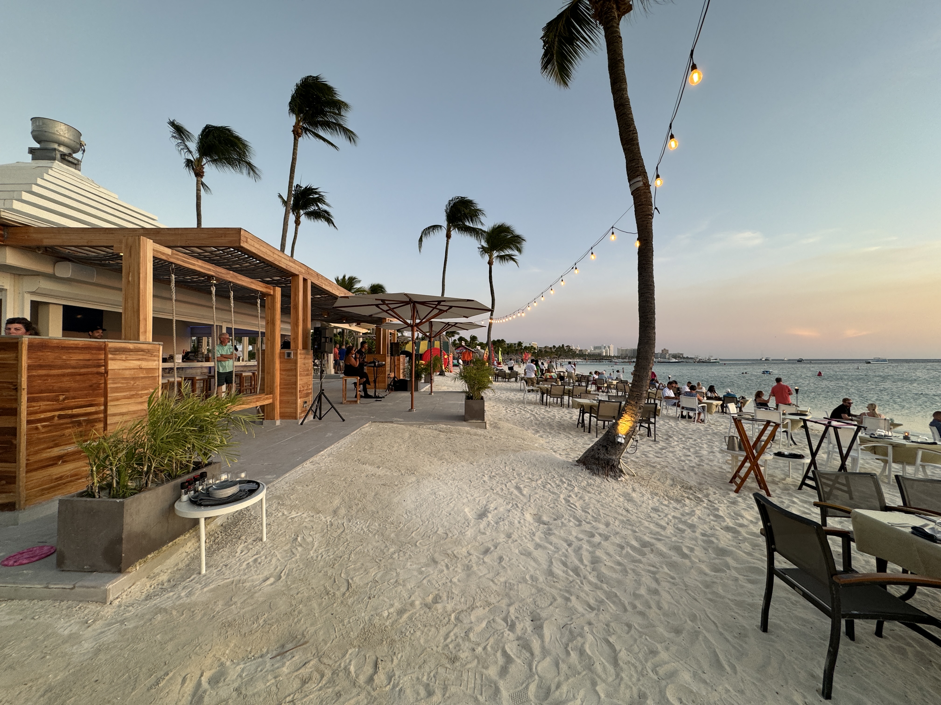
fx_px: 381
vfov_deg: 85.7
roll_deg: -0.2
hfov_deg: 102.1
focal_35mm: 14
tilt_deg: +0.3
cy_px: 352
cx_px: 470
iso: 64
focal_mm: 2.22
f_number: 2.2
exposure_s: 1/120
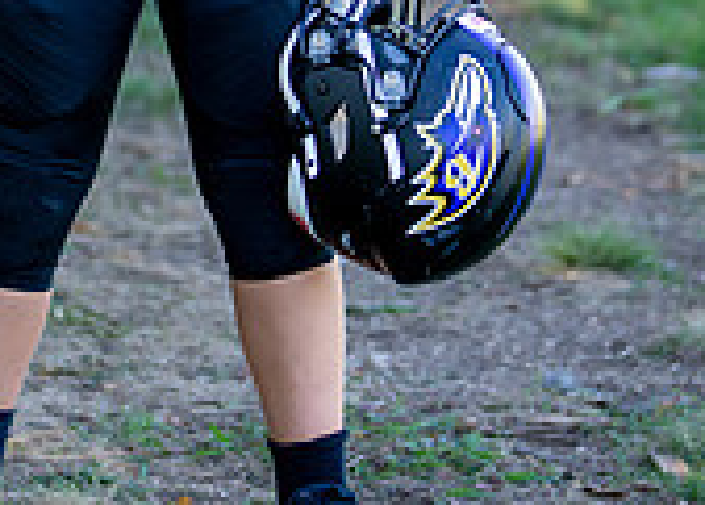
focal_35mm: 223
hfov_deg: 9.0
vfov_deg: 6.4
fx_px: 4469
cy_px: -211
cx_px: 210
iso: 100
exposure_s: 1/1250
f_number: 1.2
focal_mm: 50
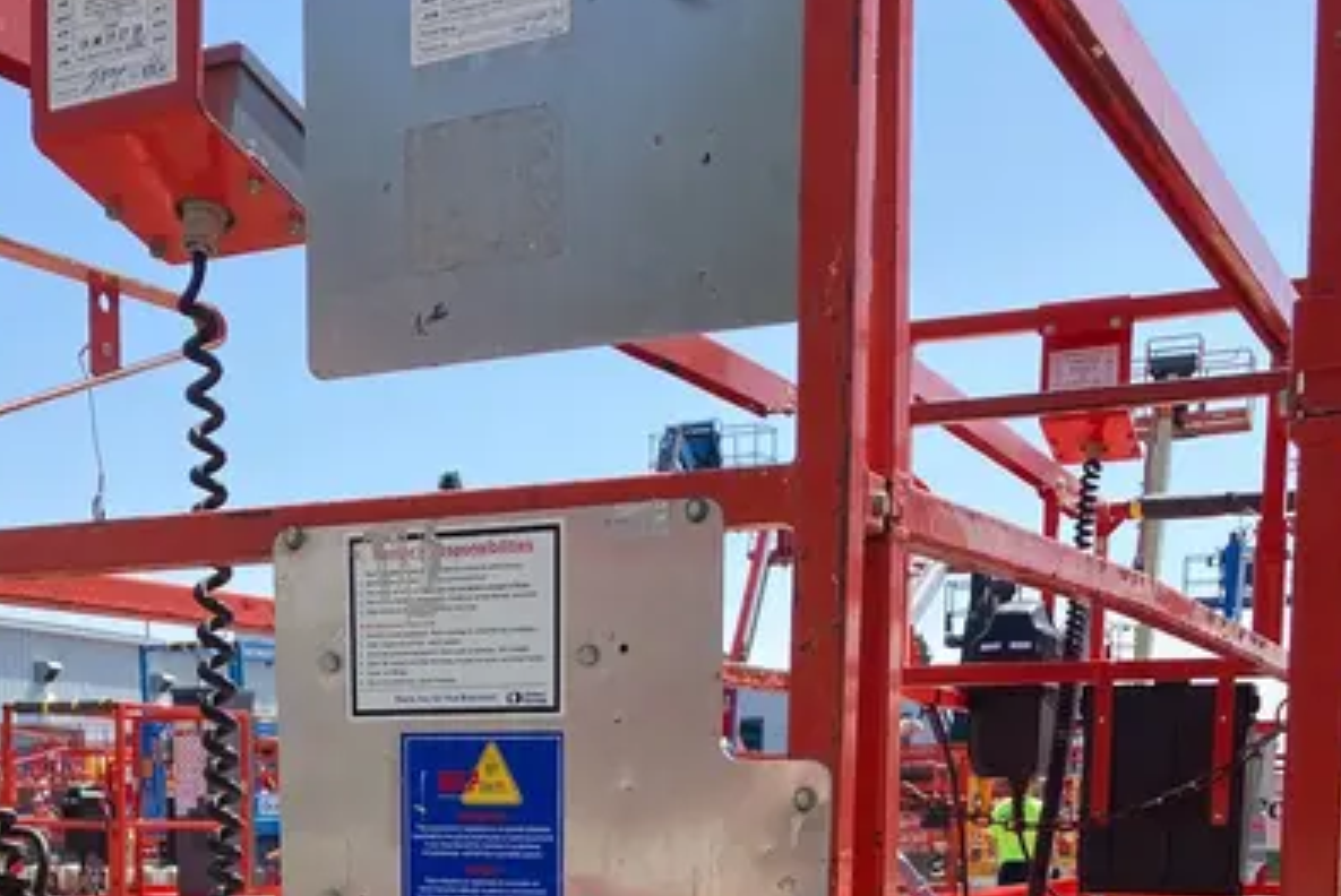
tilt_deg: -2.5
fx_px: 2013
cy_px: 1071
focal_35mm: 54
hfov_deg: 36.6
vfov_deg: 23.1
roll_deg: -0.5
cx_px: 502
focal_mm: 3.99
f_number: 1.8
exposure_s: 1/852
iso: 32
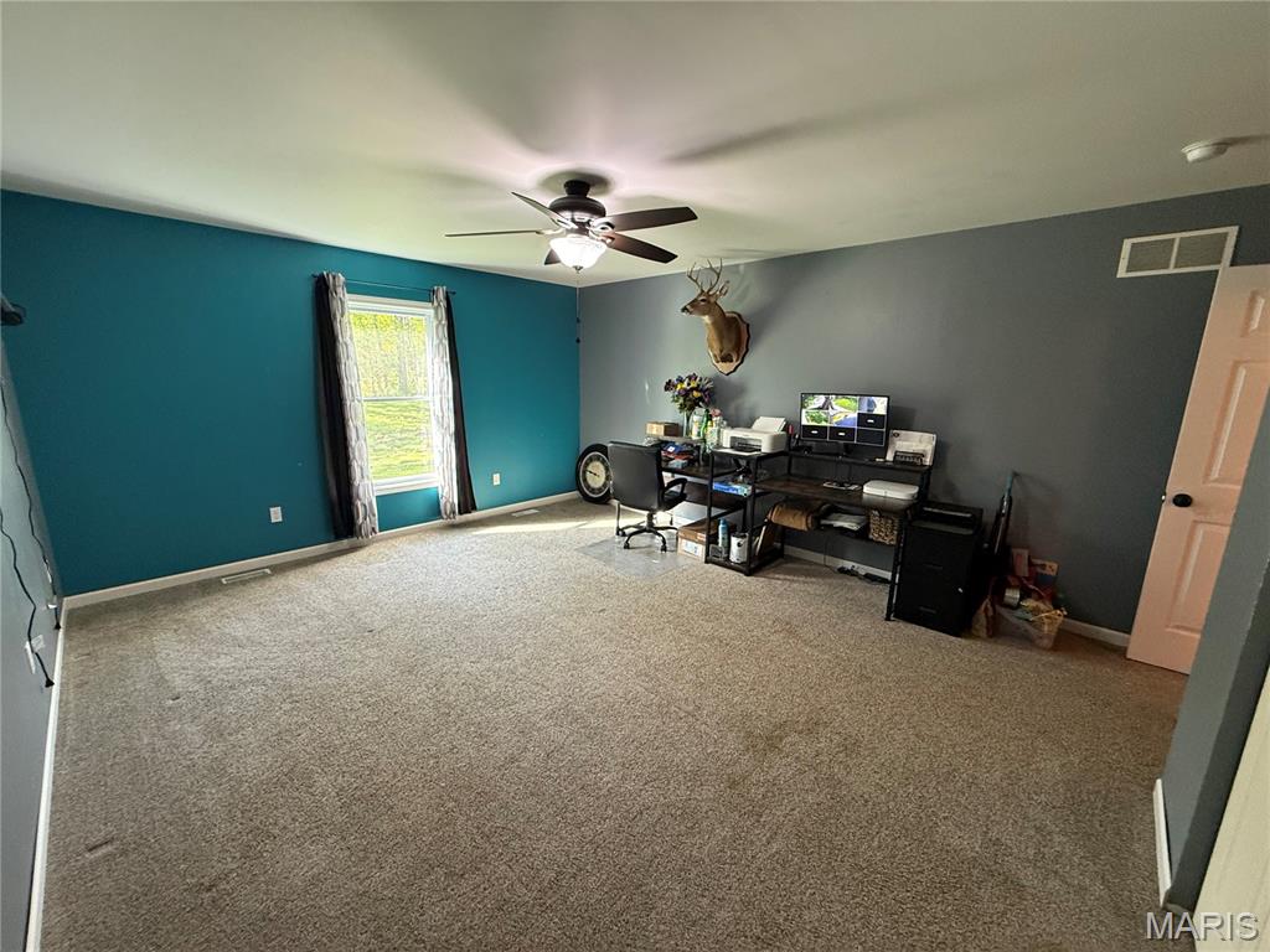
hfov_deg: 102.1
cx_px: 635
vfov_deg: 85.7
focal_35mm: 14
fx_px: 514
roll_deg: -1.6
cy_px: 476
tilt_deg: -10.4
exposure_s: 1/60
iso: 400
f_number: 2.2
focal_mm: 2.22
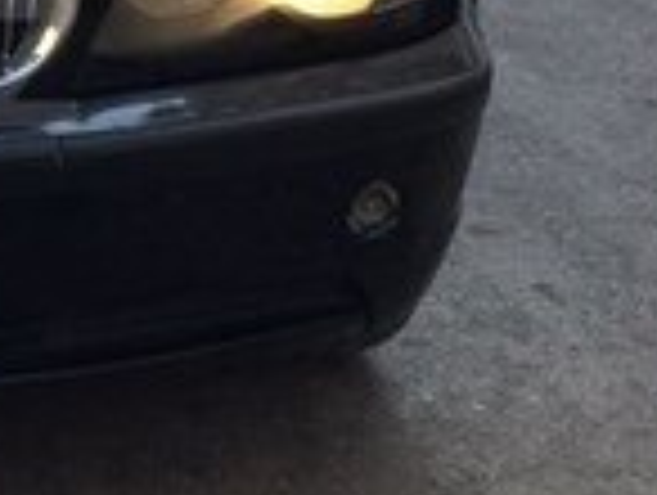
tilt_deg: -15.6
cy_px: 61
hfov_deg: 13.9
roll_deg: -1.3
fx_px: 2490
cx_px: -382
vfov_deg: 11.3
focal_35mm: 131
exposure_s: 1/366
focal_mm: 4.15
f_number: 2.2
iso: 32
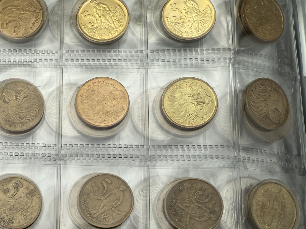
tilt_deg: -79.0
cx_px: 46
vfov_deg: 26.8
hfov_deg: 34.6
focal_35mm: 53
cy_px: 198
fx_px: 468
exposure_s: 1/314
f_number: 2.2
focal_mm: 2.22
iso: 40
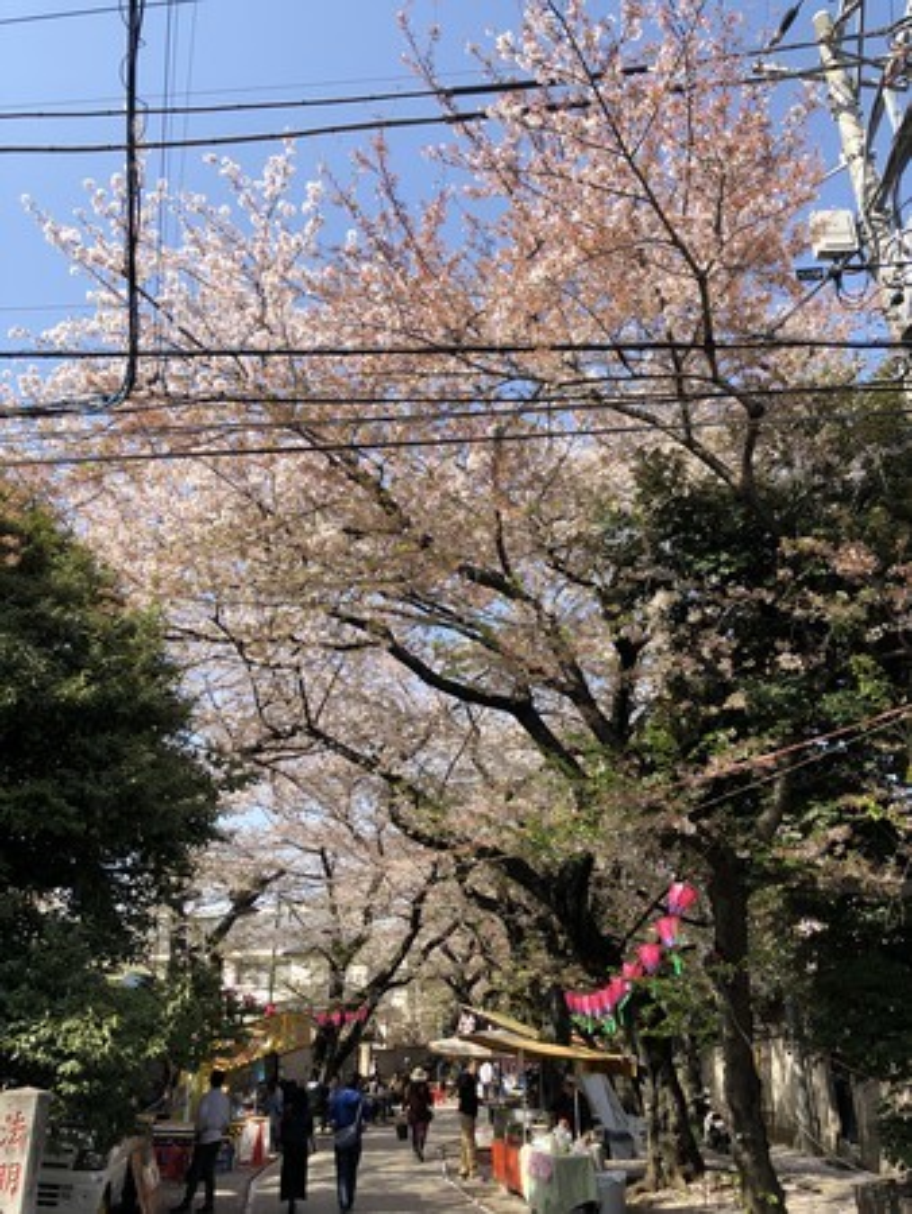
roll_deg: -0.2
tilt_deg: +25.3
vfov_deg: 63.4
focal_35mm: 28
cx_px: 456
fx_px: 983
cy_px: 607
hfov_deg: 49.8
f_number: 1.8
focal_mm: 3.99
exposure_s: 1/827
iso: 20
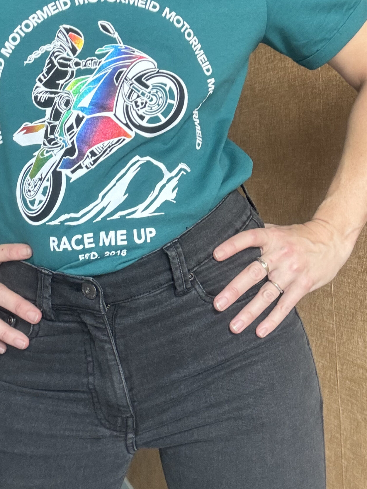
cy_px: 119
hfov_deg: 31.4
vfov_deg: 40.0
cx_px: 147
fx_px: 650
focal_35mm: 46
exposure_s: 1/50
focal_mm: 2.69
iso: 160
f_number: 1.9
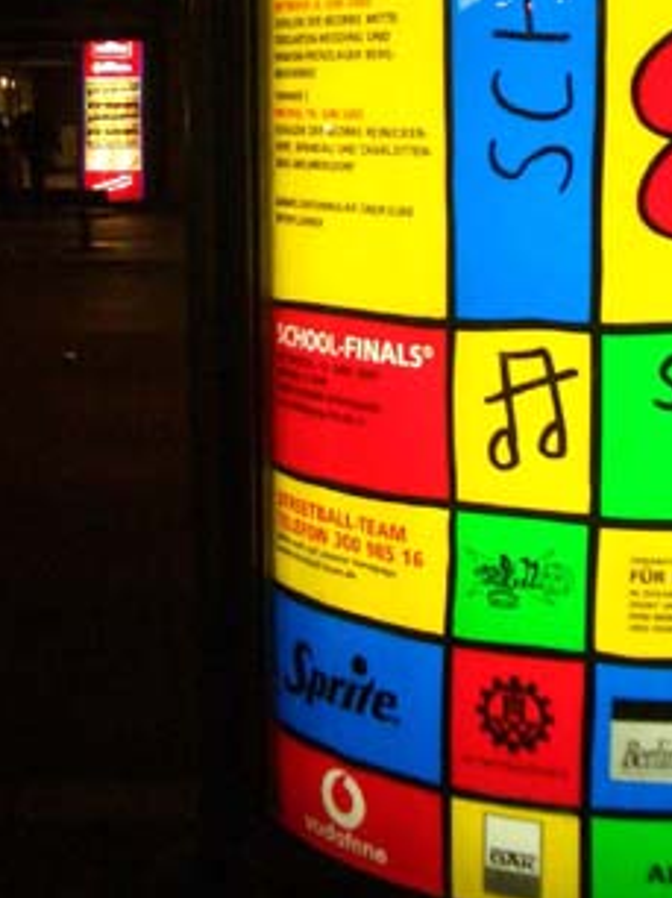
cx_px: 362
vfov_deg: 29.9
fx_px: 1633
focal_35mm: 63
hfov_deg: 23.2
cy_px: 164
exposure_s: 1/50
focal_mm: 5.8
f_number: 2.6
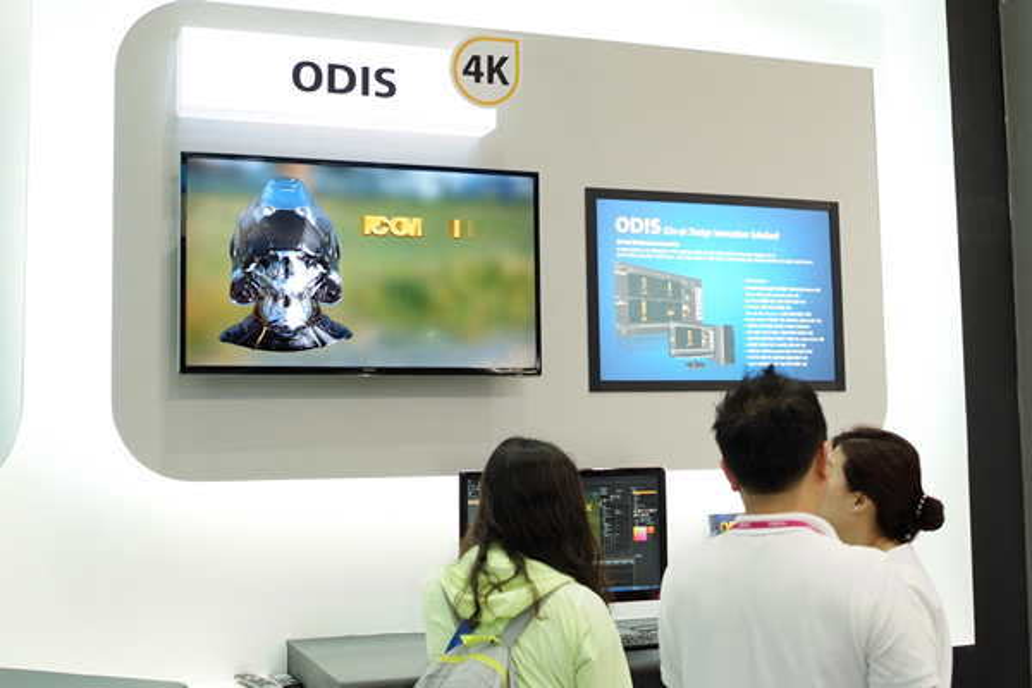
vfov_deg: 31.9
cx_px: 516
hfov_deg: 46.4
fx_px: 1204
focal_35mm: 42
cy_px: 344
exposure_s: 1/80
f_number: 2.8
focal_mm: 28
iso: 800
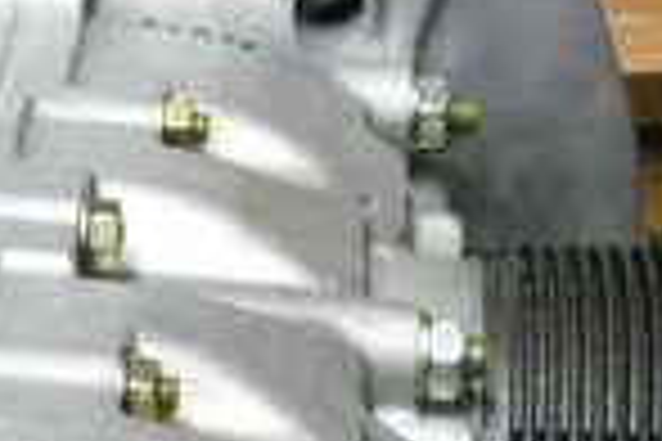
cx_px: -108
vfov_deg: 9.1
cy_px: 950
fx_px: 2574
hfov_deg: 14.3
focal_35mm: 140
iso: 320
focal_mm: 5.5
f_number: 2.8
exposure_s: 1/30
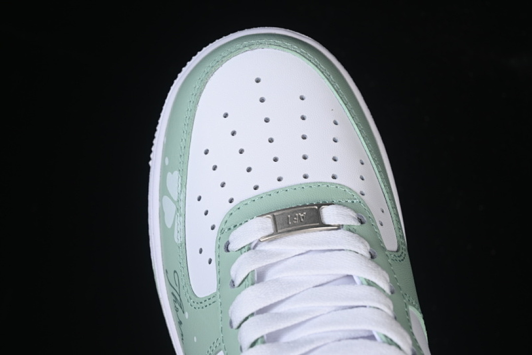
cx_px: 266
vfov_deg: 18.2
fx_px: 1108
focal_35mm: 75
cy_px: 178
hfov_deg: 27.0
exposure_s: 1/80
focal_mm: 50
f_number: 7.1
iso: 160
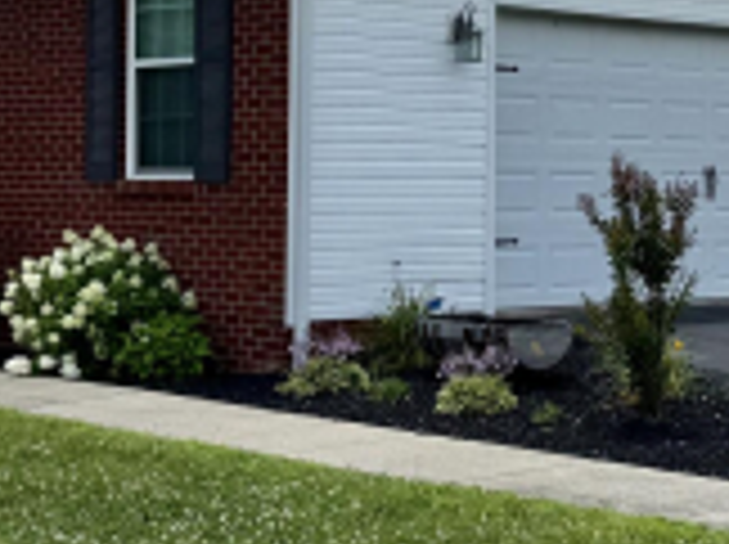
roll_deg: -0.7
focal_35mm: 99
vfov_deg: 14.8
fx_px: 2082
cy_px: 135
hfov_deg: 19.6
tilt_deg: +1.0
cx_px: 587
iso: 80
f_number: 1.78
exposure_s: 1/9091
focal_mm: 6.76
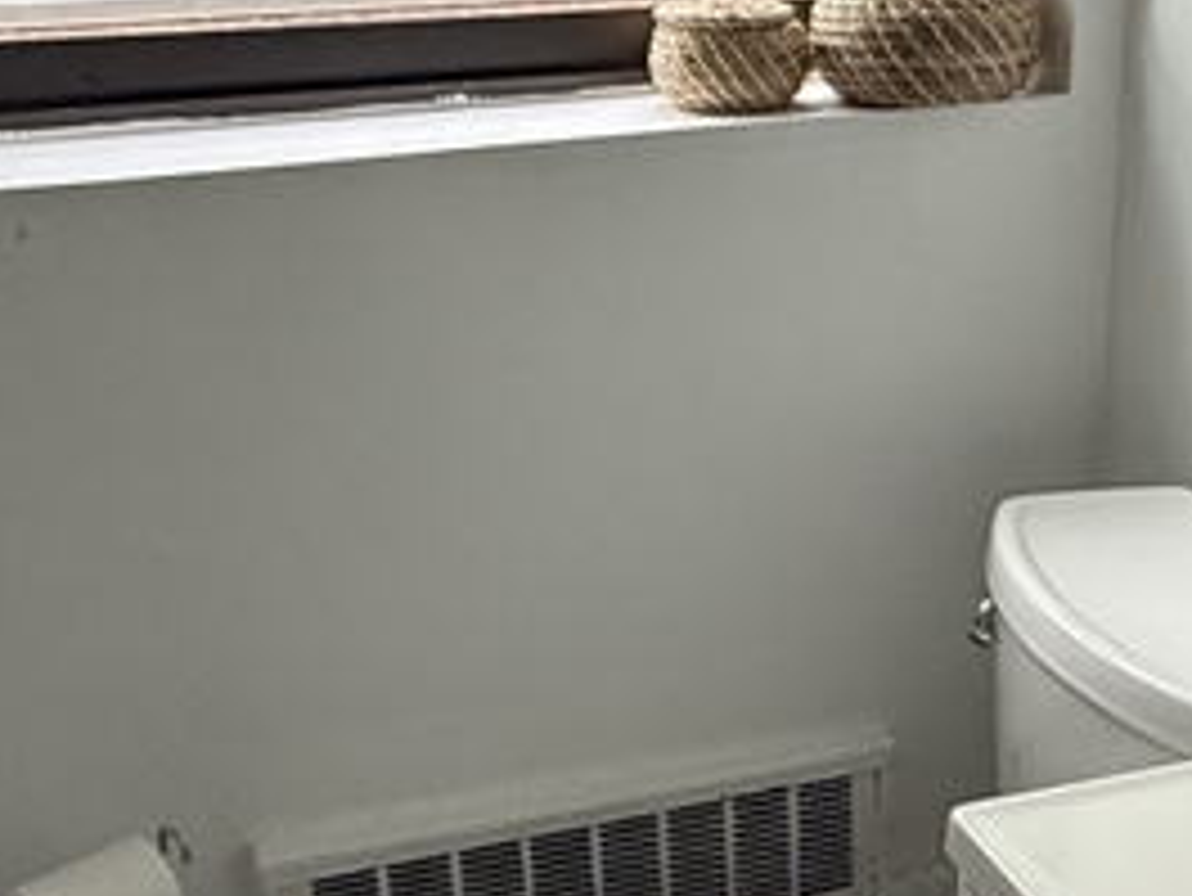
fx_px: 1860
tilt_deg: -26.3
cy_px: 707
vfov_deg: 26.6
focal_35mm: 54
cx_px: 787
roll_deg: +0.5
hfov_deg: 35.2
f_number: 2.2
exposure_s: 1/120
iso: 250
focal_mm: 2.22
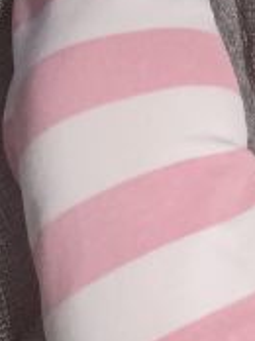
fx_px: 1418
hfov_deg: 9.9
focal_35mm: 144
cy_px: -555
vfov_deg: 10.9
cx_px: 402
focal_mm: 4.6
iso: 1000
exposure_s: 1/20
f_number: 1.8
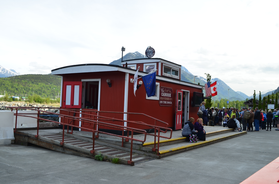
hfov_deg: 53.2
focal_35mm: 36
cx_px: 140
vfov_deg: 36.7
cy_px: 92
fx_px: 278
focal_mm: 24
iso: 180
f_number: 11
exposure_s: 1/125
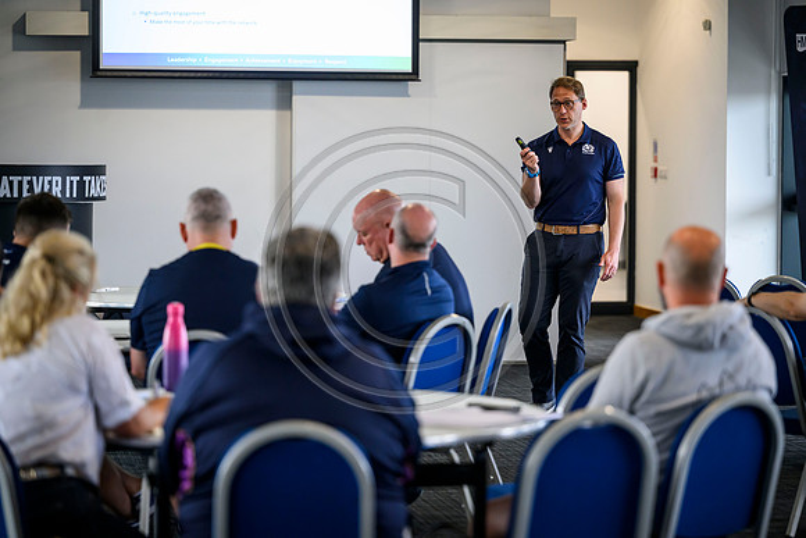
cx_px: 403
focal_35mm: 125
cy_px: 269
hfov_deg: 16.4
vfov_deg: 11.0
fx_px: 2799
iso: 2500
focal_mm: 125
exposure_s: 1/500
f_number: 2.8
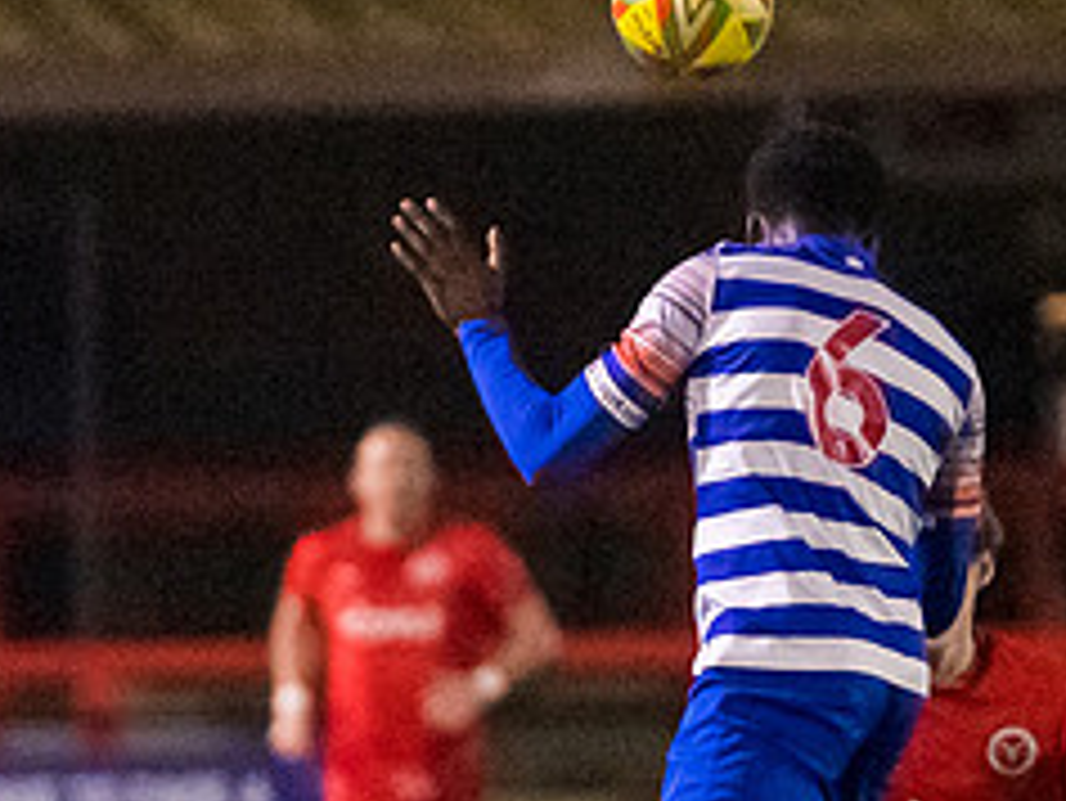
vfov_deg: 1.4
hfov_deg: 1.9
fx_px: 32628
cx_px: 480
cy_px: 504
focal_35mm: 1059
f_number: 2.8
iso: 8000
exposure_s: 1/1250
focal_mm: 220
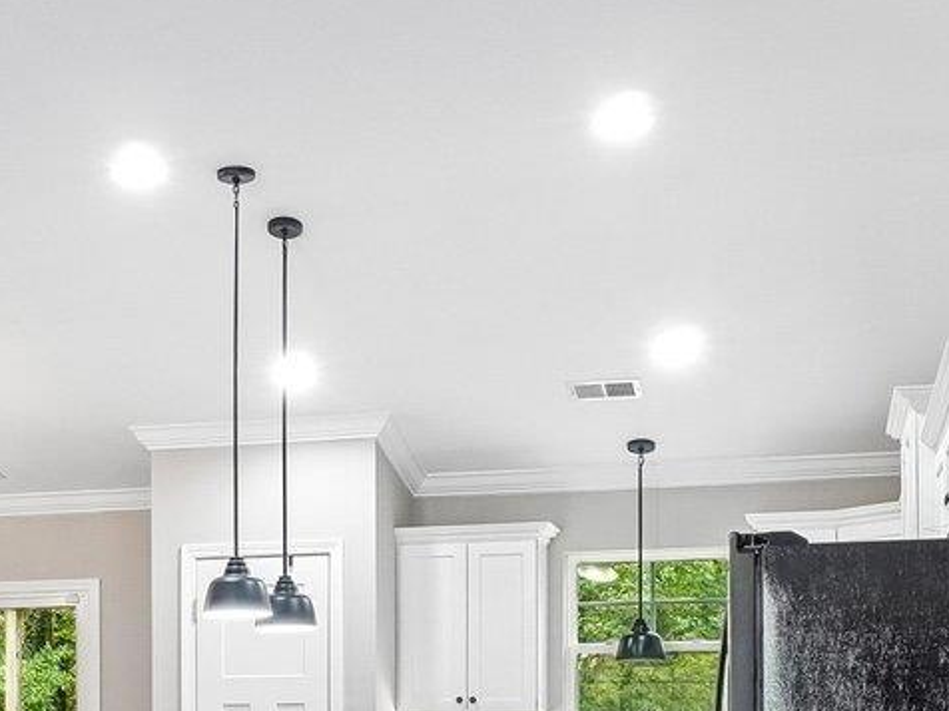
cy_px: 772
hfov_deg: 30.7
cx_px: 249
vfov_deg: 22.4
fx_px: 1700
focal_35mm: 62
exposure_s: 1/4
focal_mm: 10
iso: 400
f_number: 8
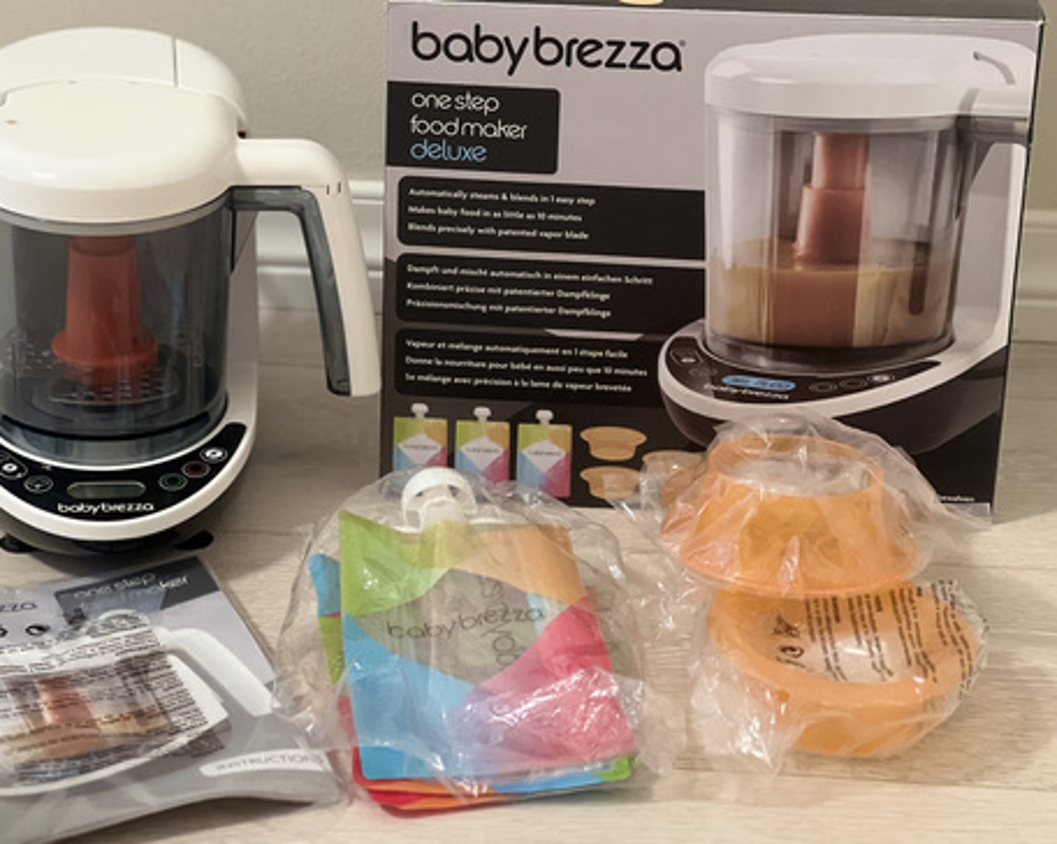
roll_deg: -1.4
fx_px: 3094
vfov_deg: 15.5
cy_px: 336
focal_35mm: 99
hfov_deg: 19.4
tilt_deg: -21.7
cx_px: 459
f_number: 2.8
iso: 400
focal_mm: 9
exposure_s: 1/31
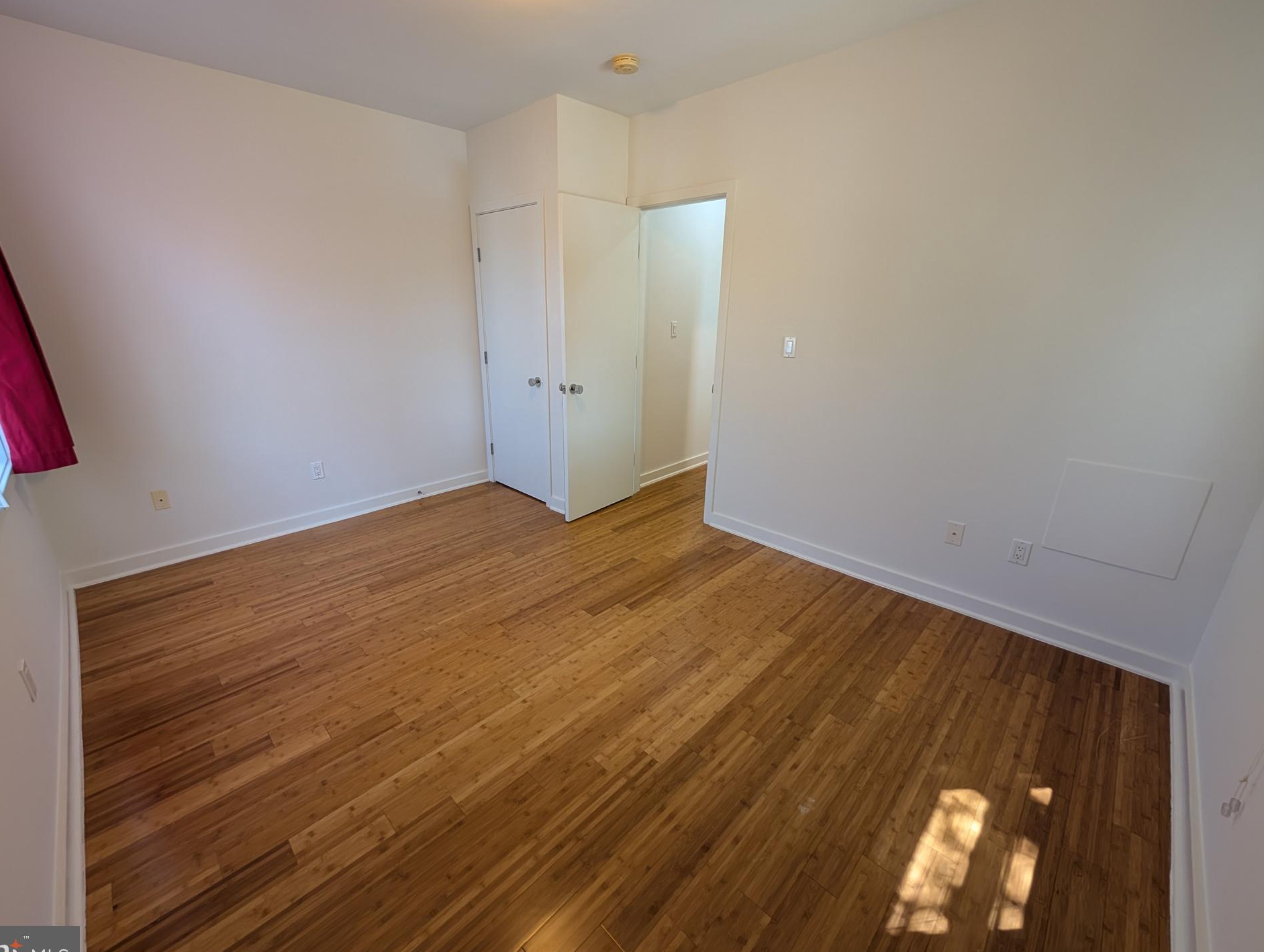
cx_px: 597
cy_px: 465
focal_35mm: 13
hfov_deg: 106.0
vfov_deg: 90.1
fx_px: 475
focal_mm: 2.02
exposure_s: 1/30
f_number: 1.7
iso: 45
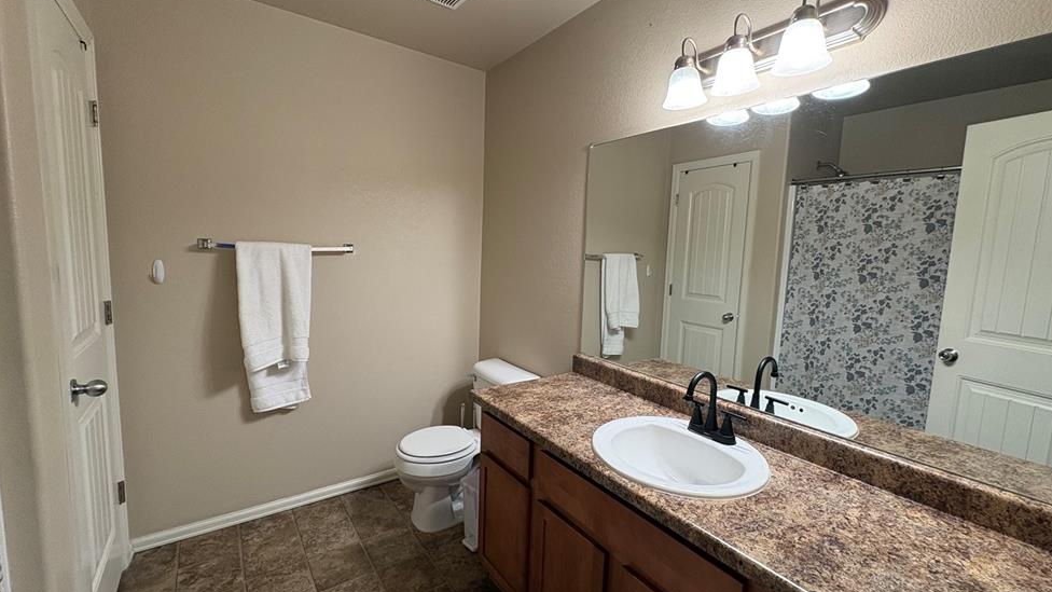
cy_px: 302
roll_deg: -1.8
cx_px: 534
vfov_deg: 67.1
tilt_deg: -6.7
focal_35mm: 16
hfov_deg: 99.4
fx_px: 446
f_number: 2.2
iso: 160
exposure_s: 1/60
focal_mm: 2.22
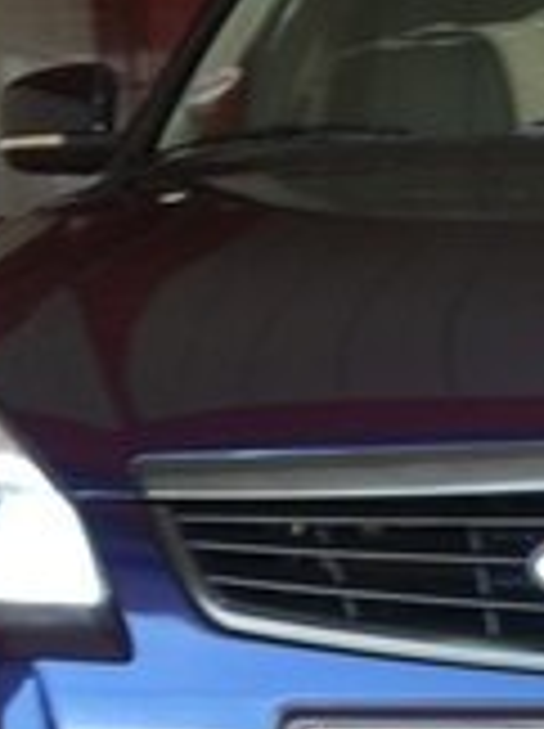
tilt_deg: -19.5
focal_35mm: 89
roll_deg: +2.7
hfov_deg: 16.0
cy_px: 932
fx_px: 1870
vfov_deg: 20.3
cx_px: 625
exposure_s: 1/50
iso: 32
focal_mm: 4.15
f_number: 2.2
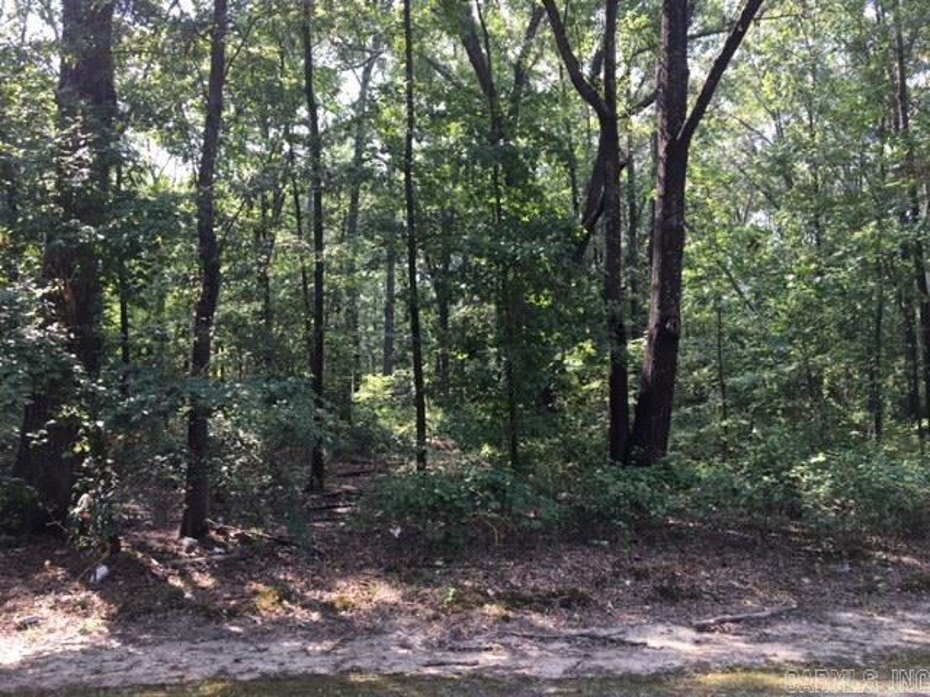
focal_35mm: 29
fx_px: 779
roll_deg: -1.9
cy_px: 348
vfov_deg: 48.2
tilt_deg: +3.9
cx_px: 465
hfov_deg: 61.7
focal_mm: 4.15
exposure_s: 1/120
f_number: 2.2
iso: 32
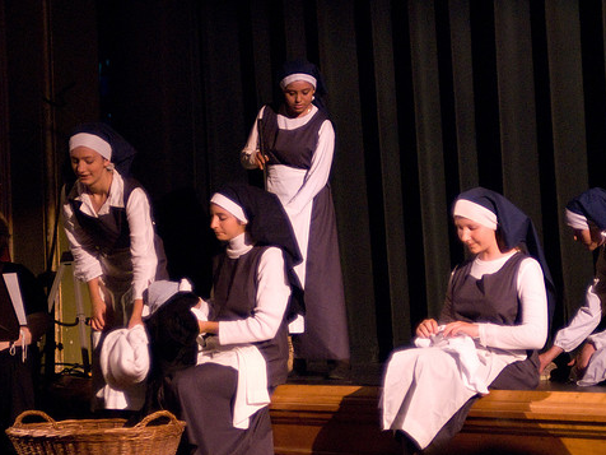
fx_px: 1908
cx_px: 270
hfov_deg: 18.0
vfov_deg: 13.6
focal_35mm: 109
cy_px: 227
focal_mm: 62
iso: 1600
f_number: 2.8
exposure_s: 1/100
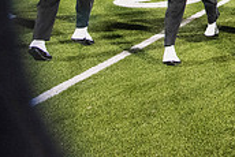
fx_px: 529
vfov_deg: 15.1
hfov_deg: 20.0
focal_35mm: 81
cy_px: -106
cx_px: 392
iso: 5000
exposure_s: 1/200
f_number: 5.6
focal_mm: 24
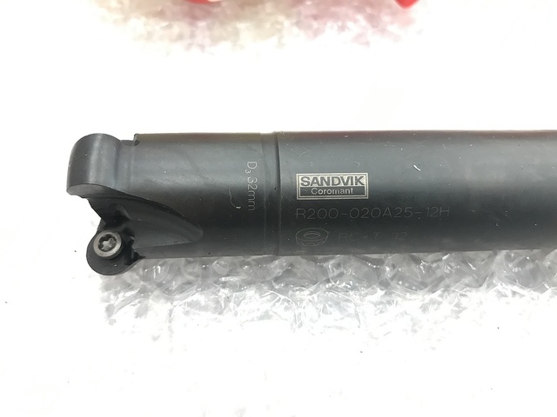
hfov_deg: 63.4
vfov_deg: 49.7
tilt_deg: -58.7
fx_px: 451
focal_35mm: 28
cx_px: 278
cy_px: 208
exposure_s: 1/17
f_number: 1.8
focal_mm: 3.99
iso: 64
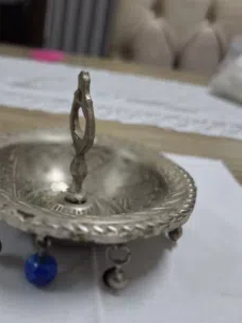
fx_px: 308
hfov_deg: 42.5
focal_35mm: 33
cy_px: 196
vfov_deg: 54.9
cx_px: 86
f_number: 1.8
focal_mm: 4.69
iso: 200
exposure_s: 1/100
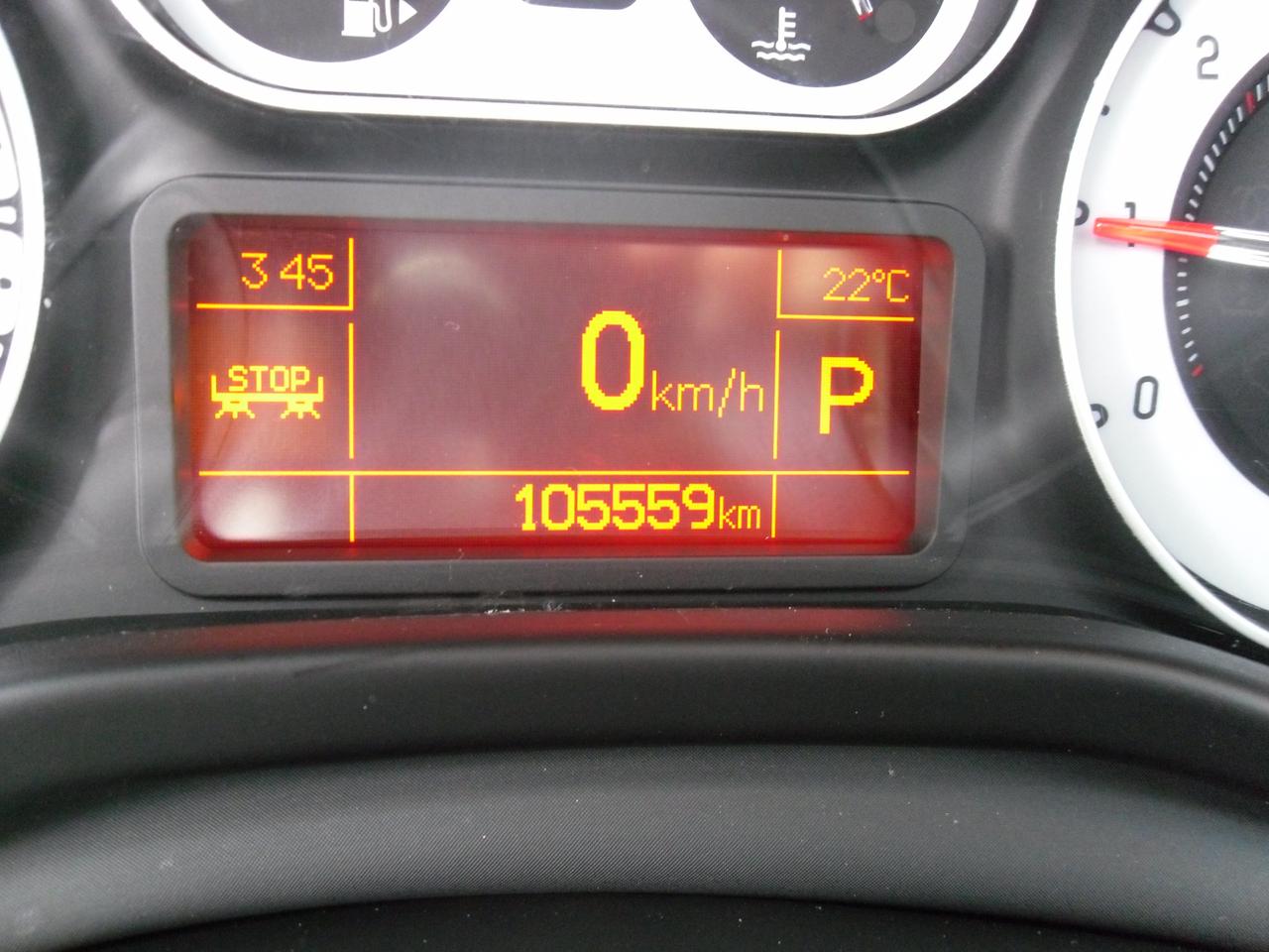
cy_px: 476
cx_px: 634
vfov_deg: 40.7
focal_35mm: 35
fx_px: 1283
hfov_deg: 52.6
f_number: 3.5
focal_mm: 6.3
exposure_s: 1/22
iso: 400
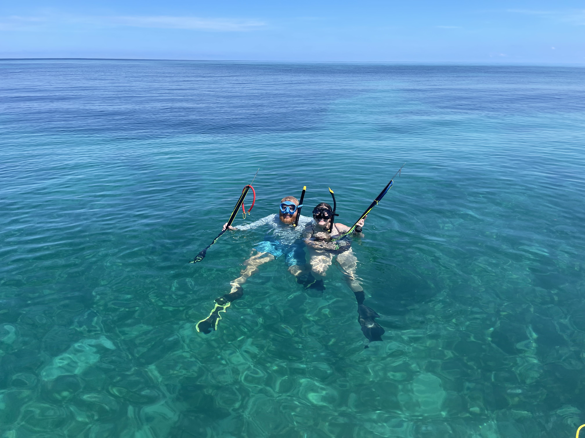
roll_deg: +0.0
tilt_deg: -19.6
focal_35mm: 25
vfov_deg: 54.9
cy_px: 219
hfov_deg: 69.4
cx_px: 292
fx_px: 422
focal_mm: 5.1
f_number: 1.6
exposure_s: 1/2597
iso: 32
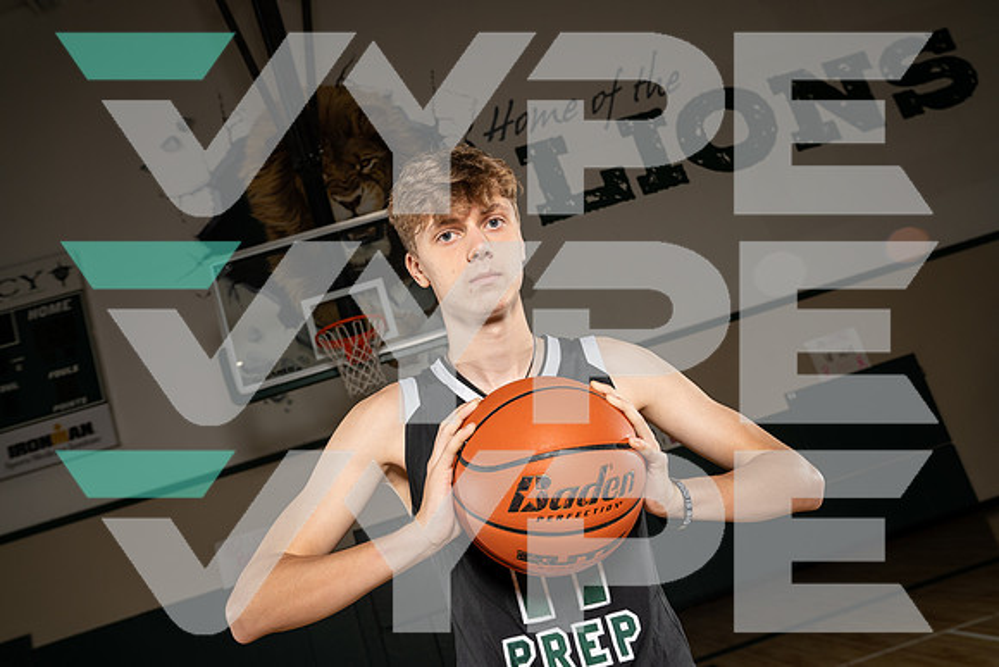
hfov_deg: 57.2
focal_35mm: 33
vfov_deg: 40.0
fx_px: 916
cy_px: 334
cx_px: 500
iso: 320
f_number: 6.3
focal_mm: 33
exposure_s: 1/250
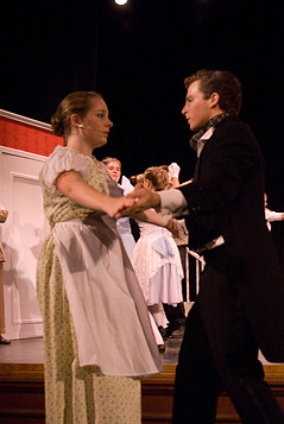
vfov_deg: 37.5
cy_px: 228
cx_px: 168
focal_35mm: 53
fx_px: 625
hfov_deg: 25.5
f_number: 2.8
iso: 1600
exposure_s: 1/160
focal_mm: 28
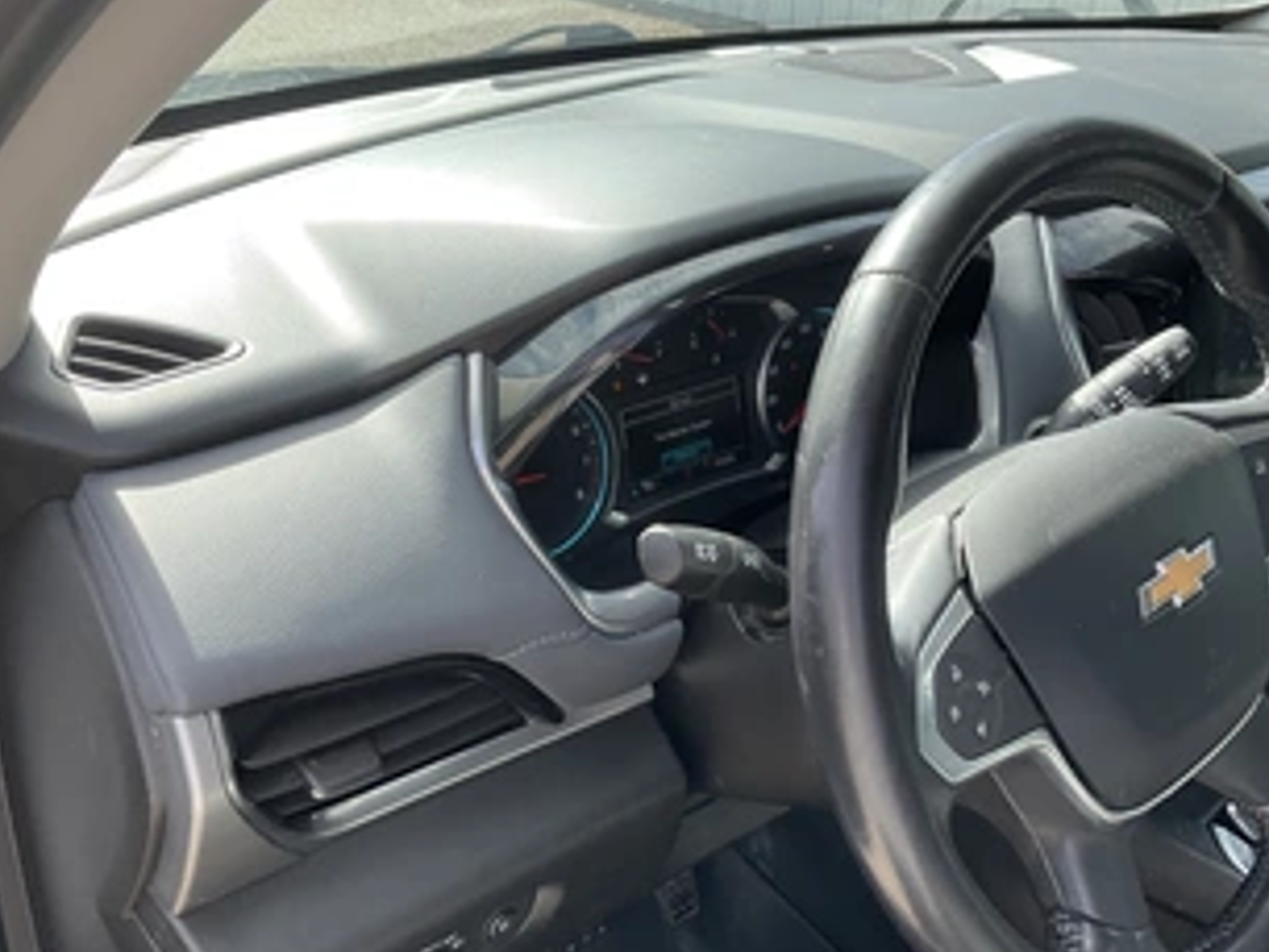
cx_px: 724
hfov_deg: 48.8
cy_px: 557
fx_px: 1394
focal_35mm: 38
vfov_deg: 37.6
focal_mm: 3
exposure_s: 1/245
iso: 25
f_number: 1.8
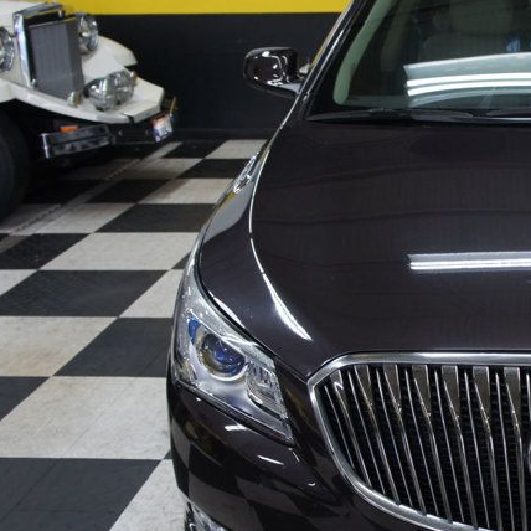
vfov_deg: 28.1
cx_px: 581
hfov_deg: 26.1
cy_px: 313
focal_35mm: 61
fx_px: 1059
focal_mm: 20
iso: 200
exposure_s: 1/30
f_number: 4
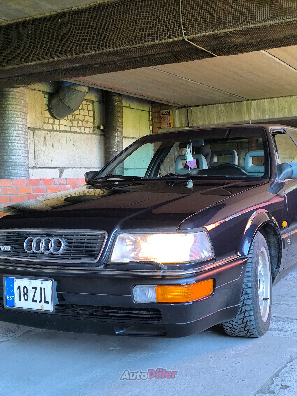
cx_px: 148
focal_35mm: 46
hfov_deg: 31.5
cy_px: 198
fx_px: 526
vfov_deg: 41.2
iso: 800
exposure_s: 1/100
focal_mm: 6.14
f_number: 1.65
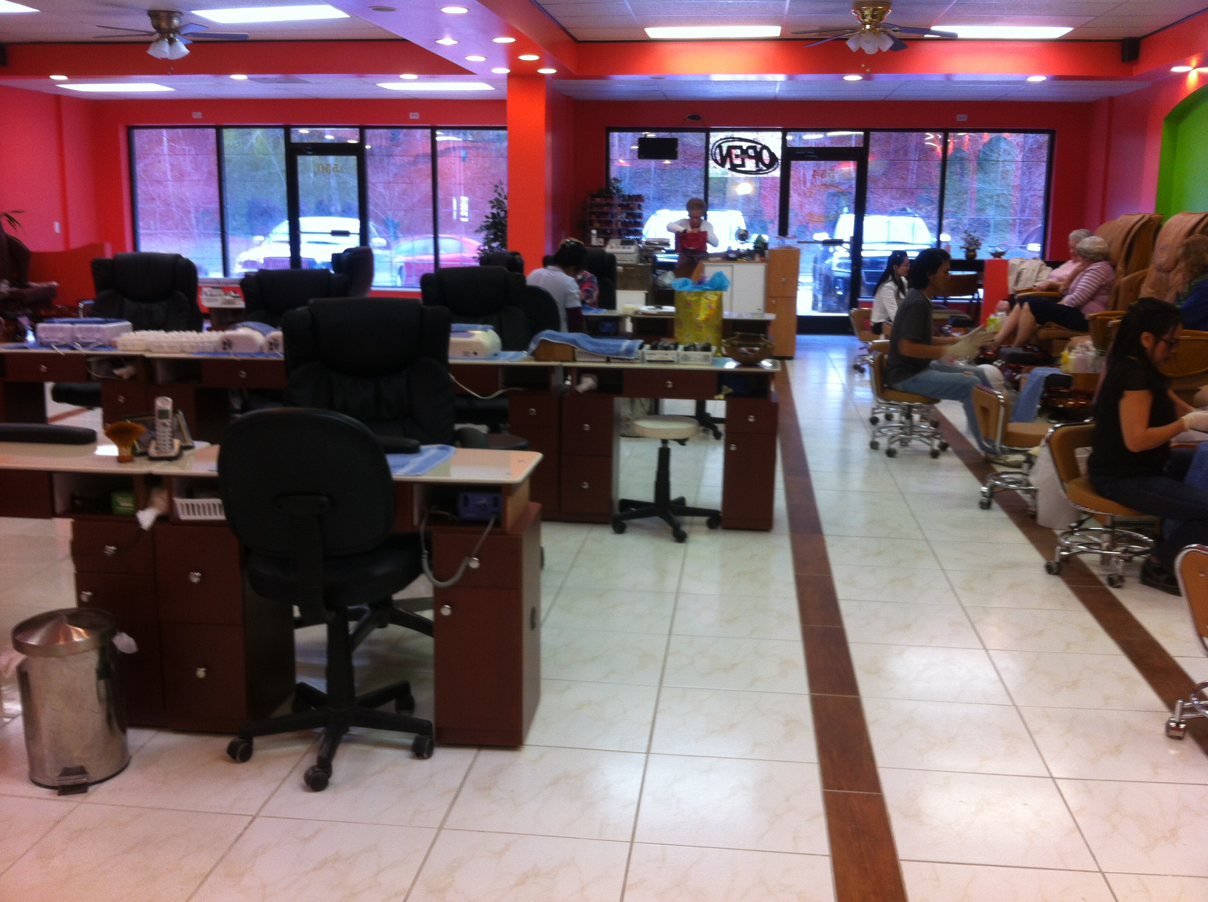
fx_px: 1220
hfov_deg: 52.7
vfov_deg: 40.6
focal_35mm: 35
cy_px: 451
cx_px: 604
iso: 80
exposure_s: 1/24
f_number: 2.8
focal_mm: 3.85
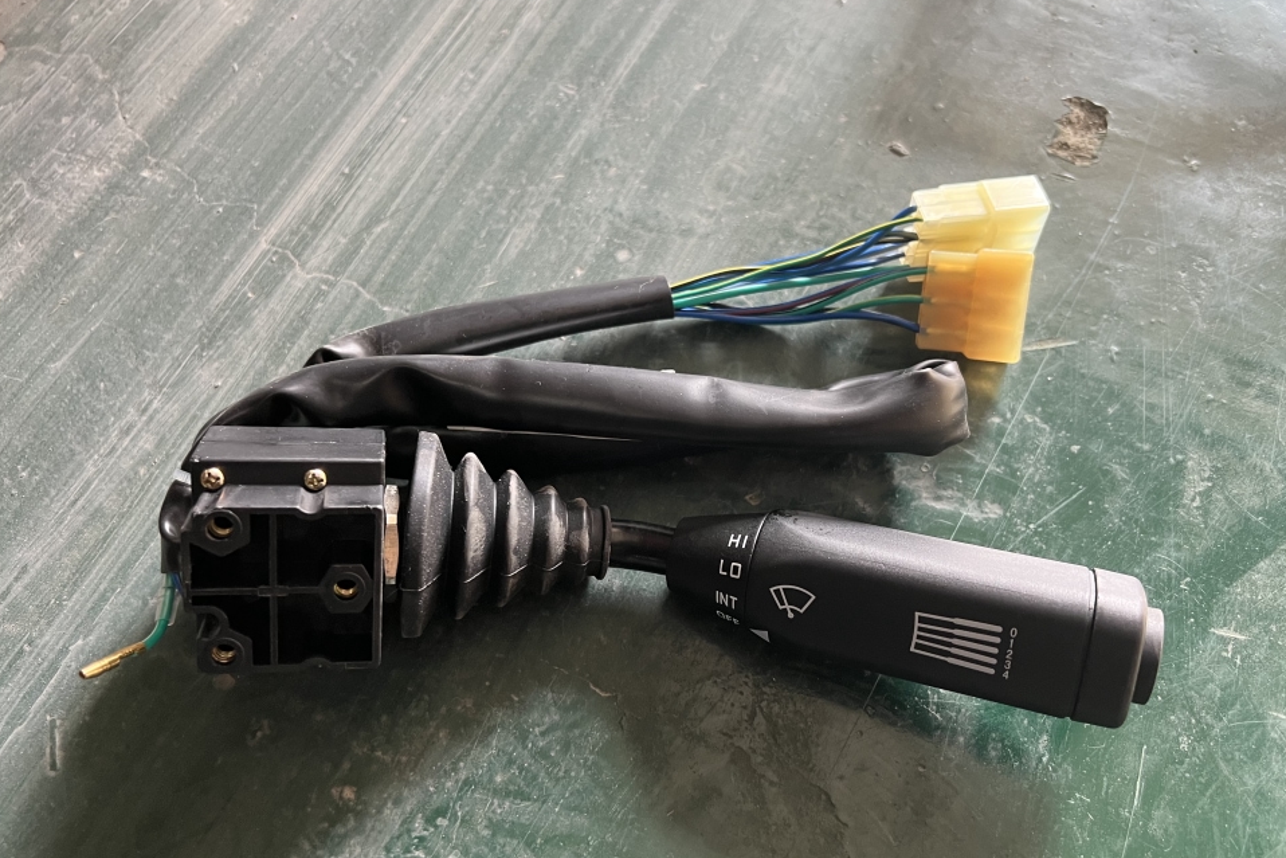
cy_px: 436
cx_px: 656
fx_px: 1000
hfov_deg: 65.5
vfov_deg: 46.4
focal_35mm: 28
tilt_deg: -63.5
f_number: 1.5
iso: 125
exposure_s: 1/82
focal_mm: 5.7
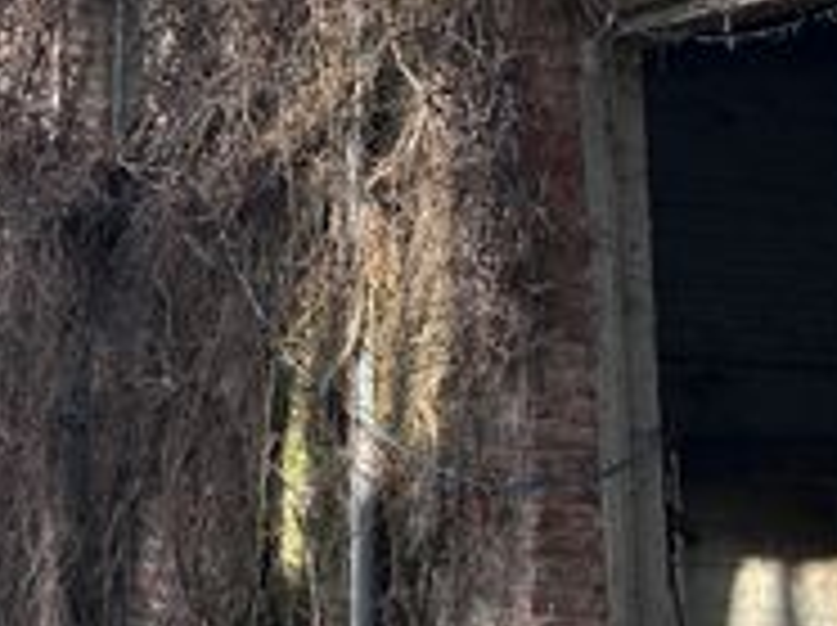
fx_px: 2028
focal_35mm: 84
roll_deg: -0.1
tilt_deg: +10.6
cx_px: -50
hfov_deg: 22.2
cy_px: 68
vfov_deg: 17.3
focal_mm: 5.7
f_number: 1.5
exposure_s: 1/3356
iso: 50
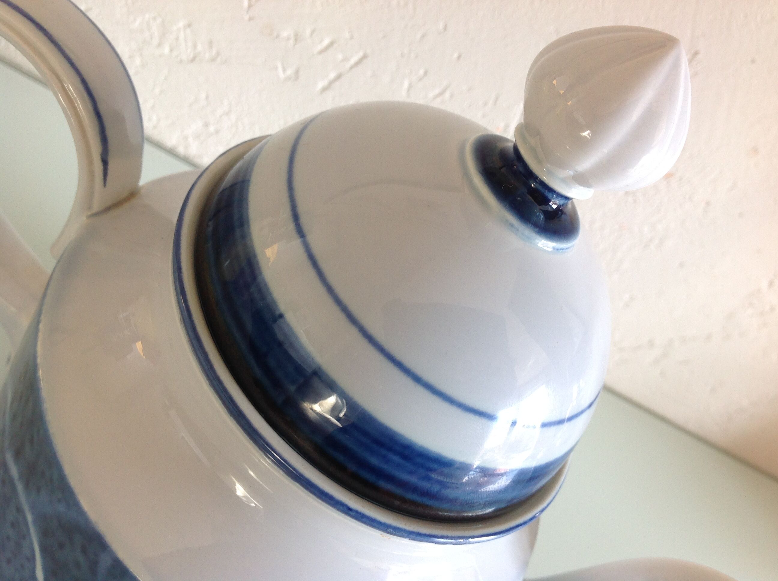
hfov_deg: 52.7
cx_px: 389
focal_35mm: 35
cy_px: 290
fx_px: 785
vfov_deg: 40.6
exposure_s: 1/60
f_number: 2.4
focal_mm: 4.28
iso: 64
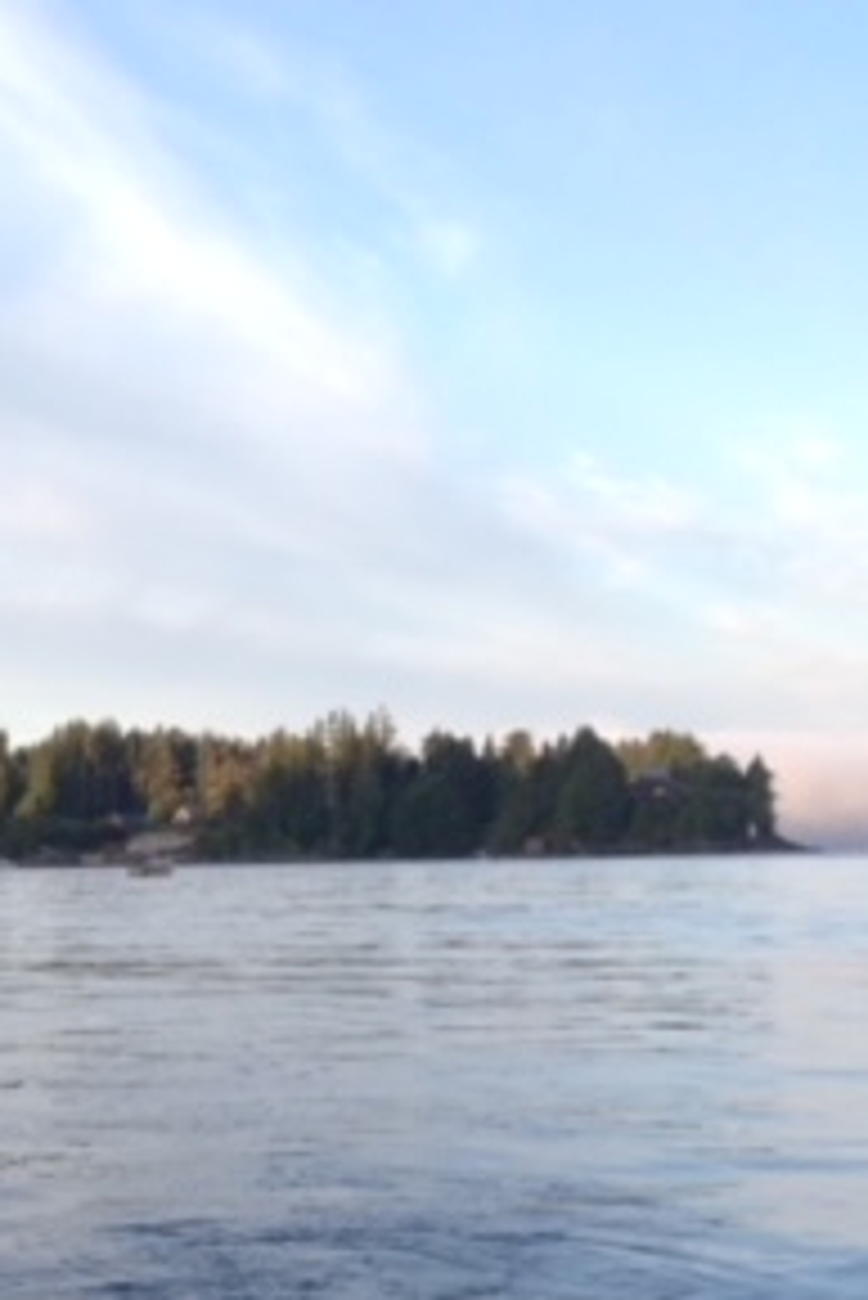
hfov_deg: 16.7
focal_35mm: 76
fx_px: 2745
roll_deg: +0.6
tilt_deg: -1.9
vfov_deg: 26.3
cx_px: -342
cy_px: 963
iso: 50
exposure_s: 1/208
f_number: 2.4
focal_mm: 4.12
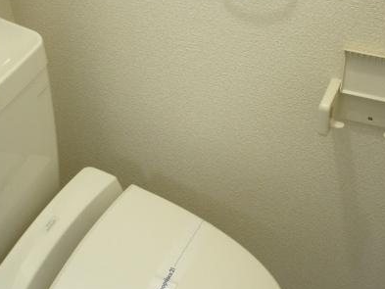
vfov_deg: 25.7
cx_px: 178
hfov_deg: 33.8
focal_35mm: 57
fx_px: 634
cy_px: 160
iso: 200
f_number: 2.6
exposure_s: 1/13
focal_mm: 5.8
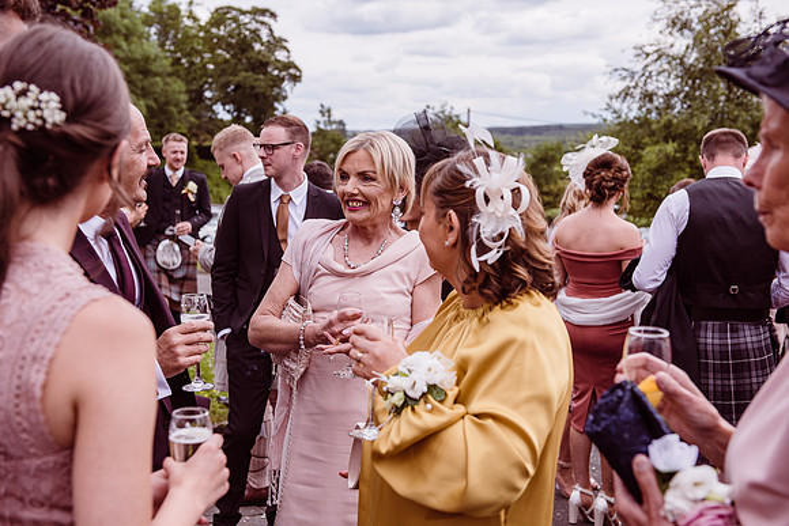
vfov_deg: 28.1
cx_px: 394
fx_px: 1052
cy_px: 263
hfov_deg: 41.1
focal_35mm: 48
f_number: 4.5
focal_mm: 48
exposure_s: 1/1600
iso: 250
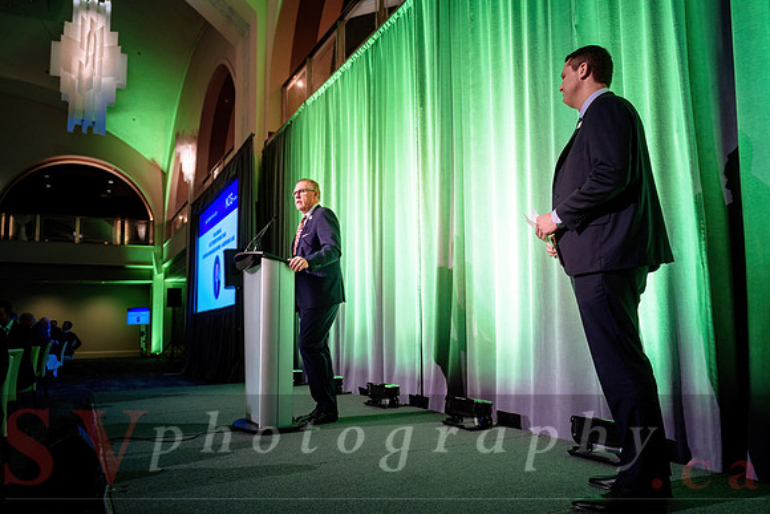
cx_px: 385
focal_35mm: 28
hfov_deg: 65.5
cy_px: 257
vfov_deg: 46.4
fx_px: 599
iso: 1000
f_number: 3.5
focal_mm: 28
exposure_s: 1/80
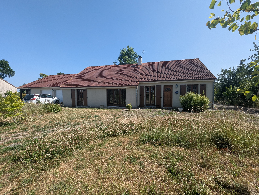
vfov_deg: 90.1
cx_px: 130
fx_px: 97
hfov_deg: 106.1
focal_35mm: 13
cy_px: 98
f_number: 2.2
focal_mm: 1.95
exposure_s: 1/1178
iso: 47
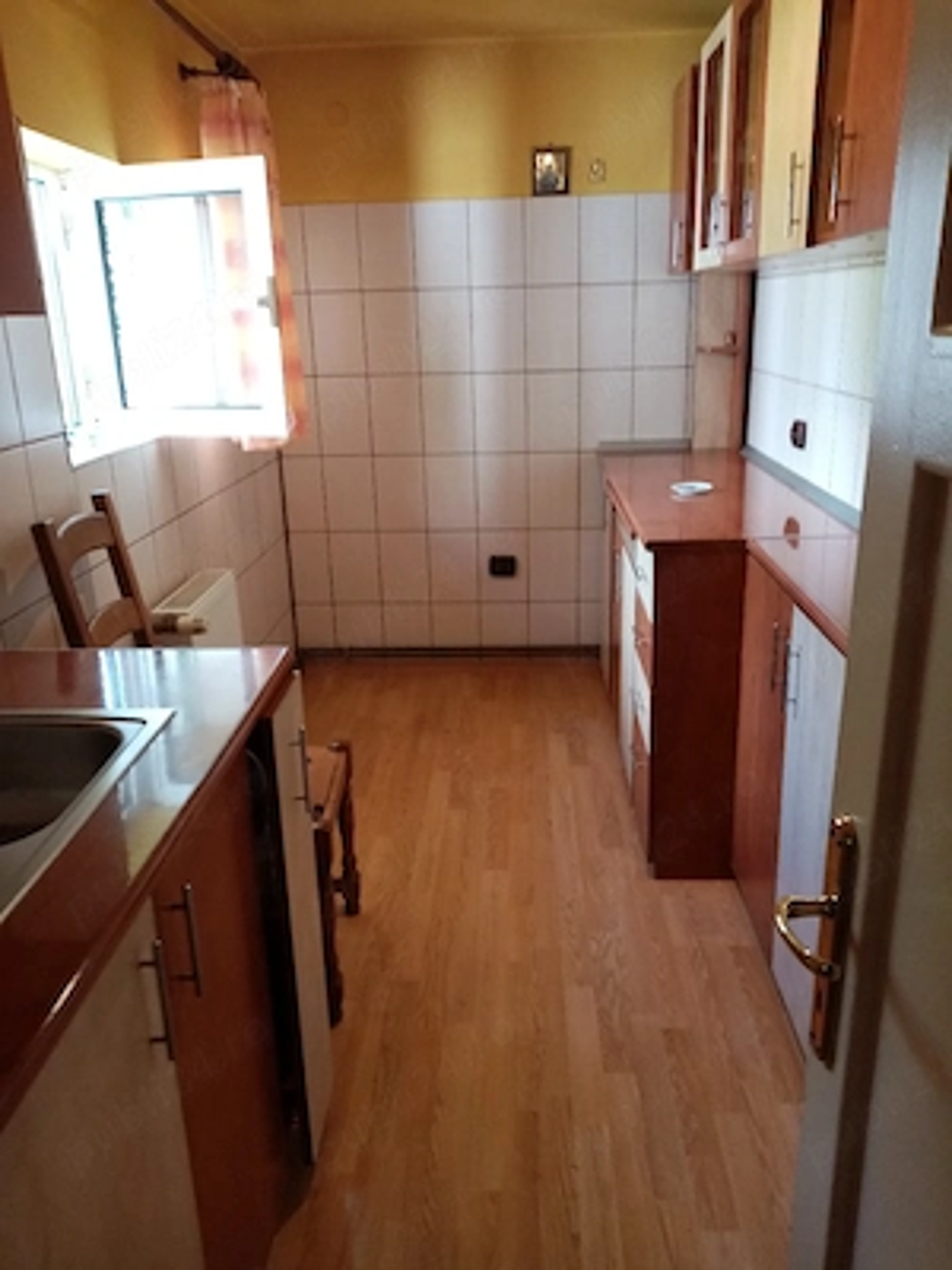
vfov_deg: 67.3
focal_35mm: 26
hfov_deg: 53.1
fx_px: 953
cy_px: 635
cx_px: 476
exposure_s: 1/33.3
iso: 346
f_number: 1.8
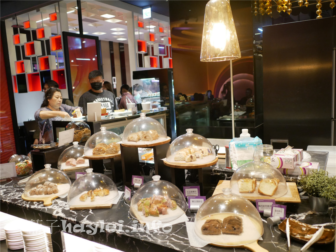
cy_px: 126
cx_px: 168
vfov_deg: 46.9
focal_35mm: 30
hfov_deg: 59.9
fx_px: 291
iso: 1000
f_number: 1.7
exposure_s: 1/60
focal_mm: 15
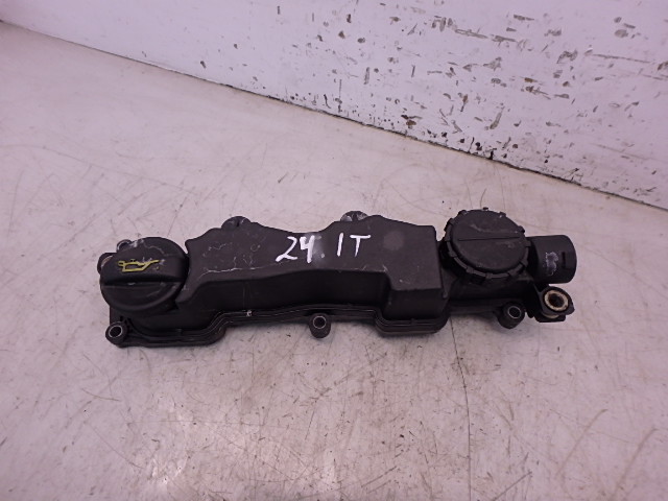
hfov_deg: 79.0
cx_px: 334
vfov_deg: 63.4
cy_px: 250
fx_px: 405
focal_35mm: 21
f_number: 3.5
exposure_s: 1/50
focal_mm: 3.7
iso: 200
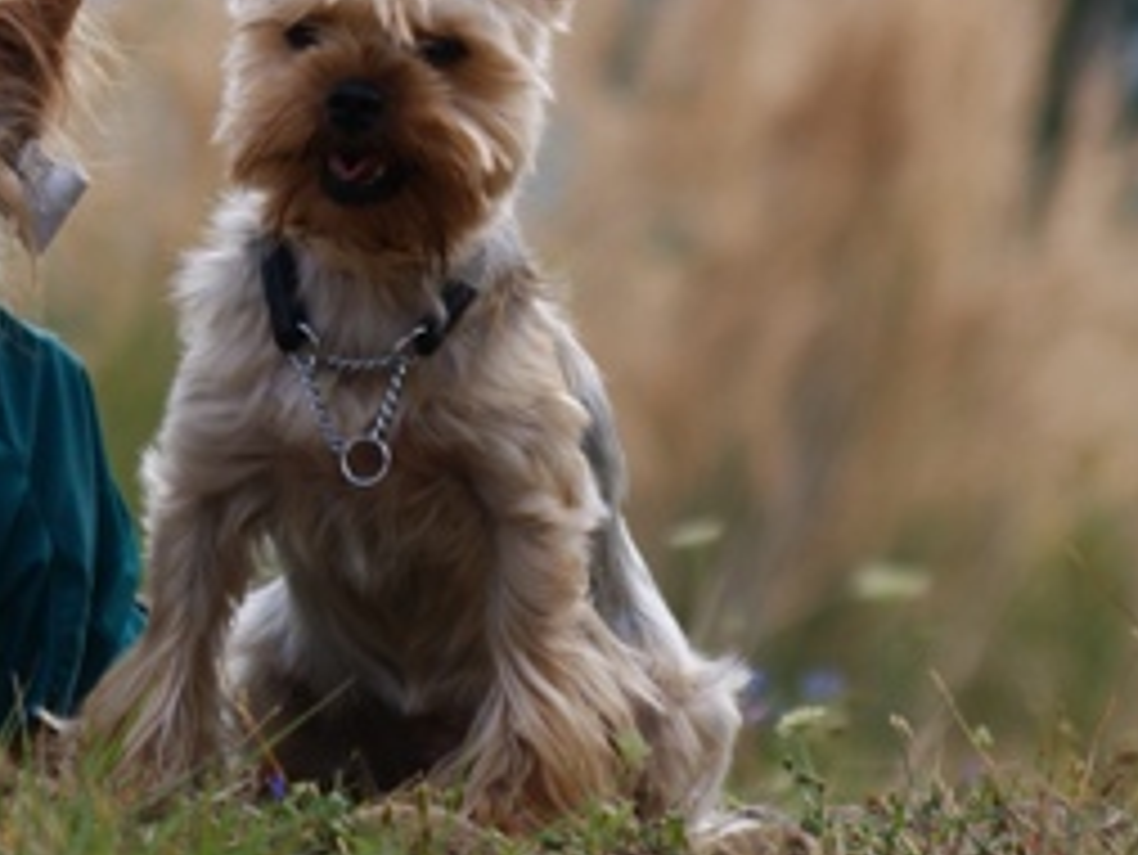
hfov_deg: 4.0
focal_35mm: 492
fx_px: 16189
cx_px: 157
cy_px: 236
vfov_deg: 3.0
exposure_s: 1/320
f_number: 5
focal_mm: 135
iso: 100
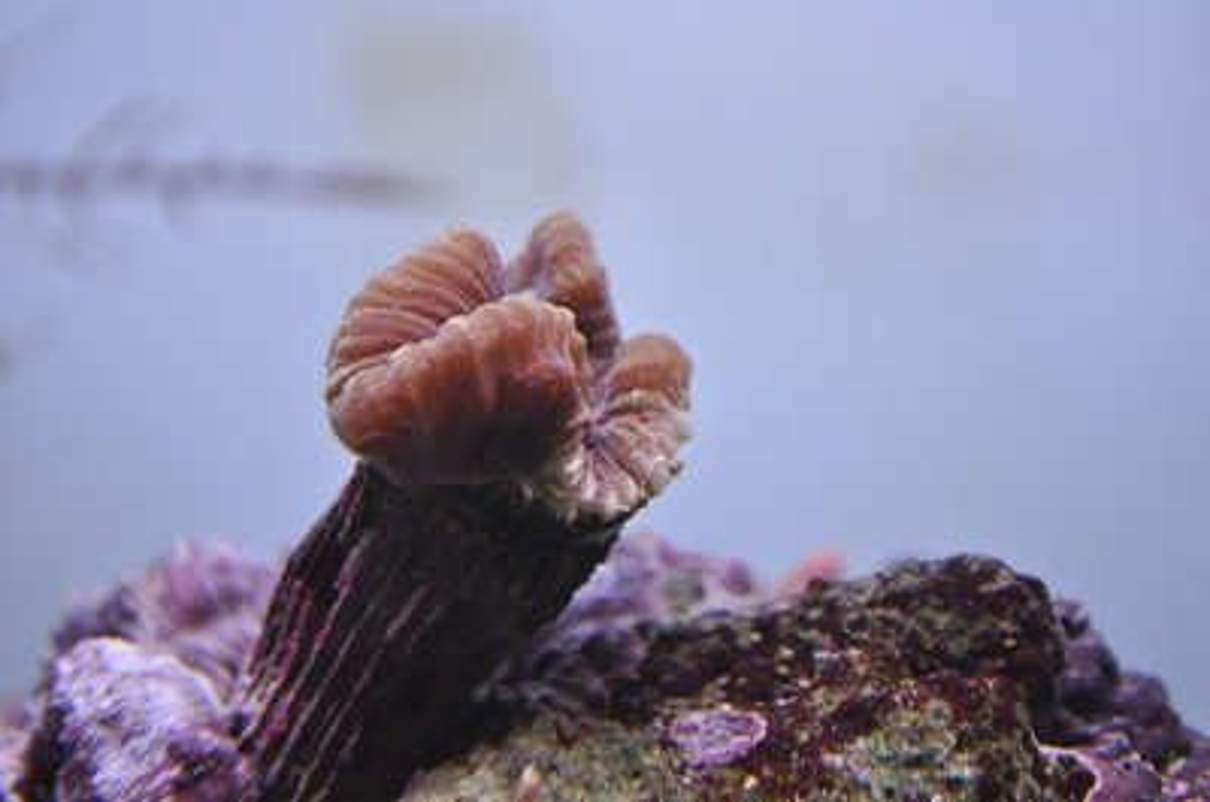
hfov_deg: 28.1
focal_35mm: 72
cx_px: 605
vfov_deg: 18.8
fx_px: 2415
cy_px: 401
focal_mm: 48
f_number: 5.3
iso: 800
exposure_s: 1/125
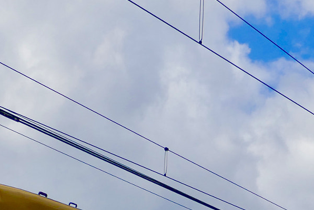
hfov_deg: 16.9
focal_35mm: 120
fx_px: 1047
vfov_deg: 11.2
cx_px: 251
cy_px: 267
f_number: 3.4
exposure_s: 1/4000
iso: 200
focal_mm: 12.7
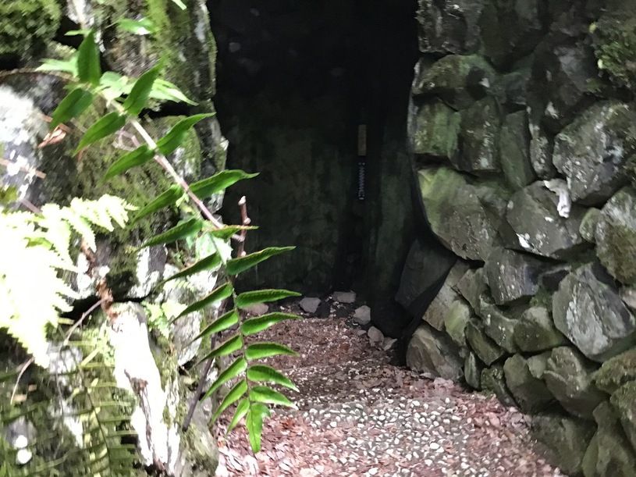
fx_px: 569
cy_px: 238
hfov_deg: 58.4
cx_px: 318
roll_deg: +1.8
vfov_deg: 45.4
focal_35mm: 31
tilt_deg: -16.0
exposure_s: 1/24
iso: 200
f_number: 2.4
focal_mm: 3.3
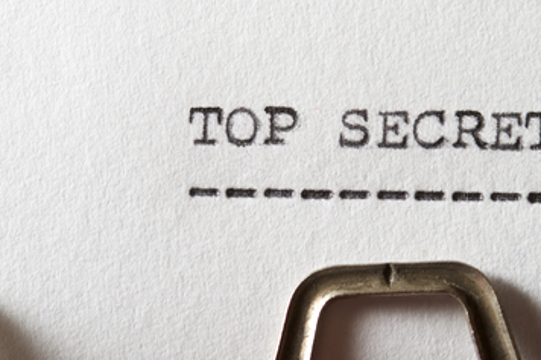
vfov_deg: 8.3
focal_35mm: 165
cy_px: 227
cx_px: 379
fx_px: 2478
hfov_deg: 12.4
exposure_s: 1/160
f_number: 10
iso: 100
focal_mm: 105
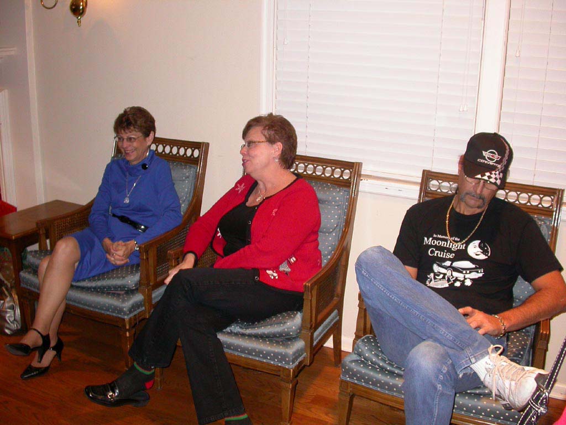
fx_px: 621
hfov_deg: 49.0
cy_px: 212
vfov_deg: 37.7
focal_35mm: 38
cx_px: 283
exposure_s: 1/60
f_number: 2.6
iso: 200
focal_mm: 7.85
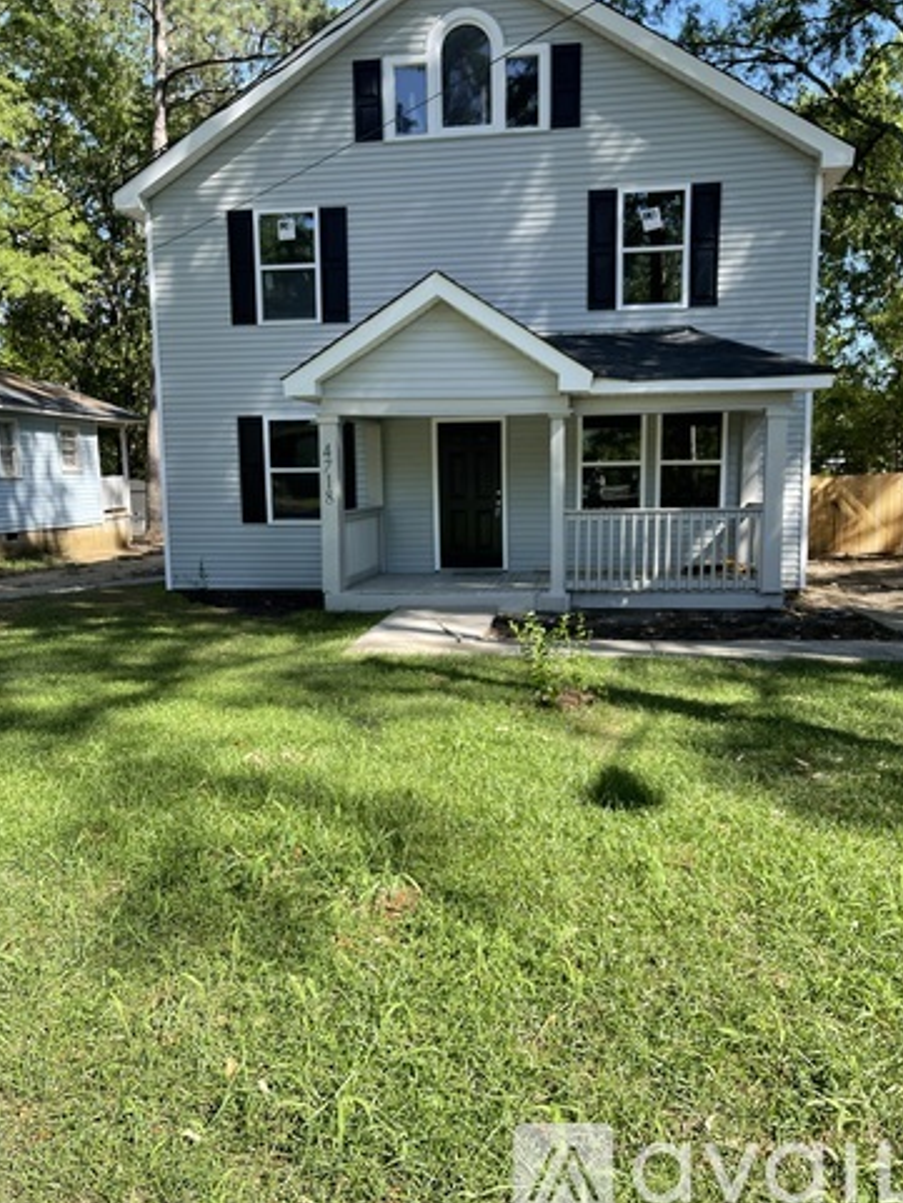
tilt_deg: -8.4
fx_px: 939
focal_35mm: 27
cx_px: 449
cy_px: 598
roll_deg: +0.6
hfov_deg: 51.4
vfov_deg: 65.3
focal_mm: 5.1
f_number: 1.6
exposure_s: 1/696
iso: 32
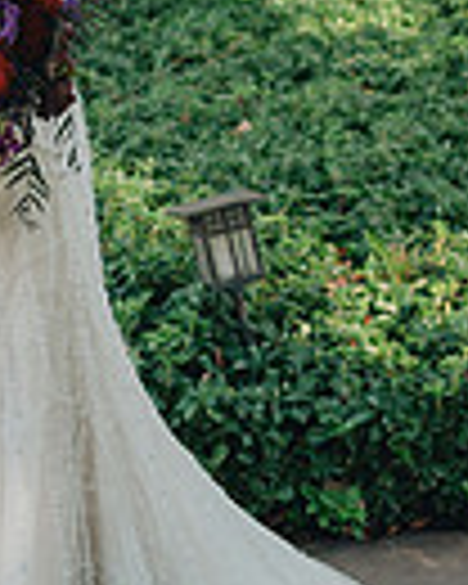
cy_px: -225
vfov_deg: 11.5
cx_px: -126
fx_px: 2805
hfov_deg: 9.4
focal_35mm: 162
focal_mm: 50
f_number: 4
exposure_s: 1/320
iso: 400
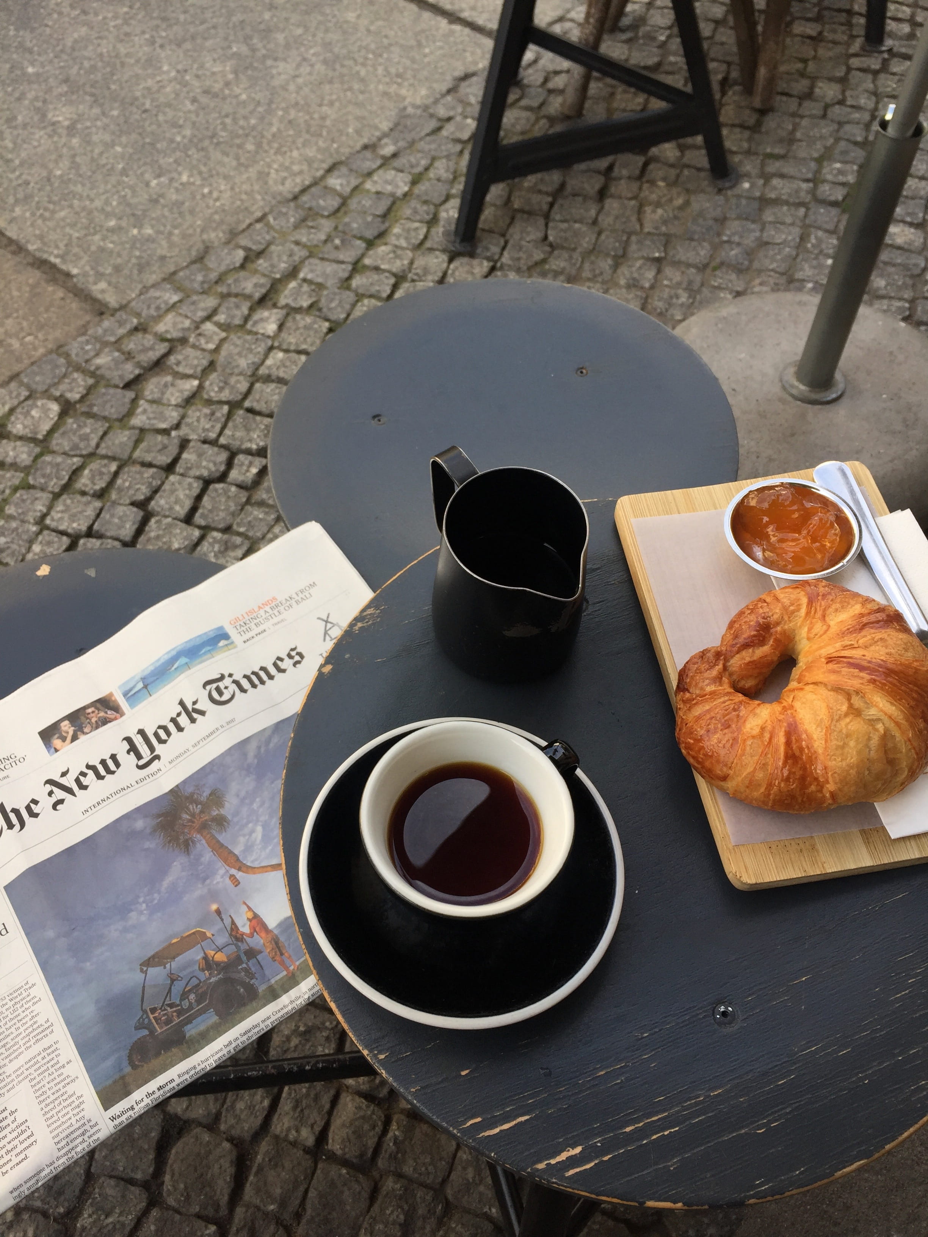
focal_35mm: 29
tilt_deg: -56.5
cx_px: 464
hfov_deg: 48.2
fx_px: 1037
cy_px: 618
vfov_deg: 61.7
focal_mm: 4.15
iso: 32
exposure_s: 1/297
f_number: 2.2
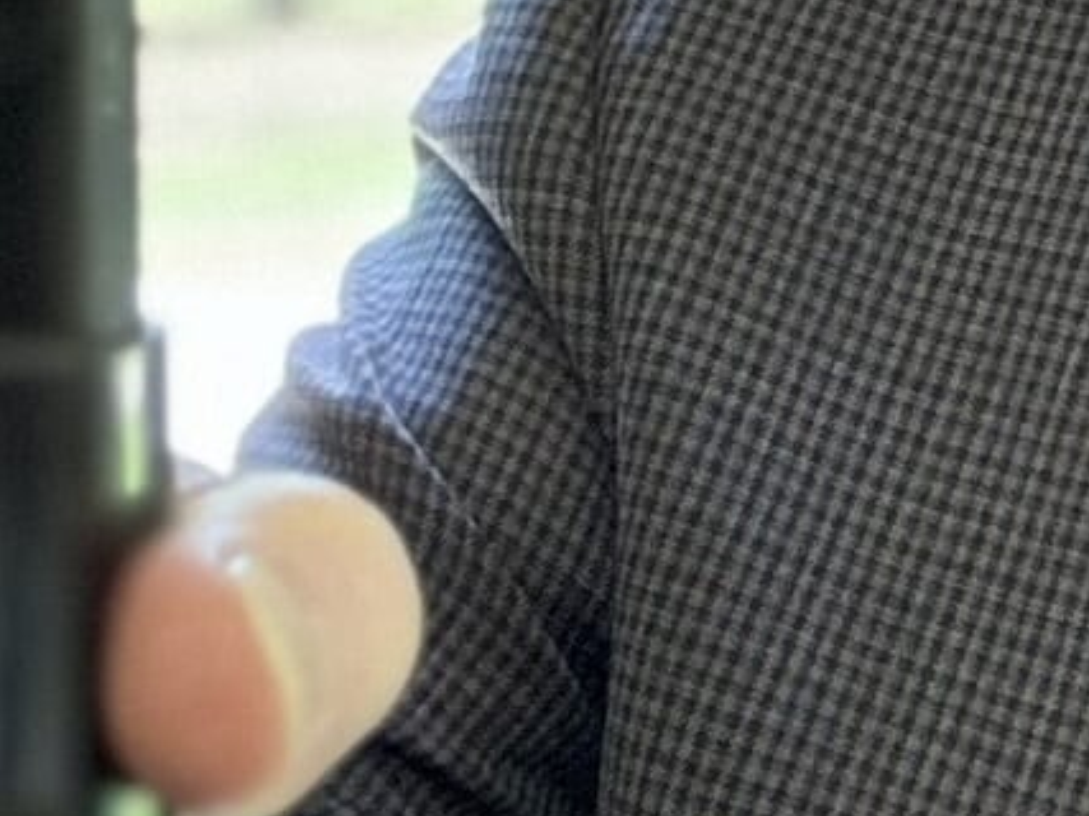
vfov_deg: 10.2
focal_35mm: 144
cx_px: 854
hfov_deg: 13.6
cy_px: -66
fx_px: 4529
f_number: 1.9
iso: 250
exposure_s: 1/40
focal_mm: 2.69
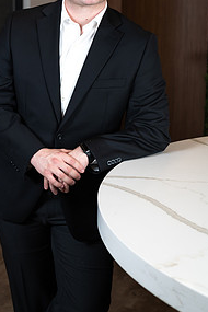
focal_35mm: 79
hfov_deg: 17.2
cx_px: 55
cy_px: 104
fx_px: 685
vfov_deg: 25.5
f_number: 4.5
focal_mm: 50
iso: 100
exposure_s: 1/125
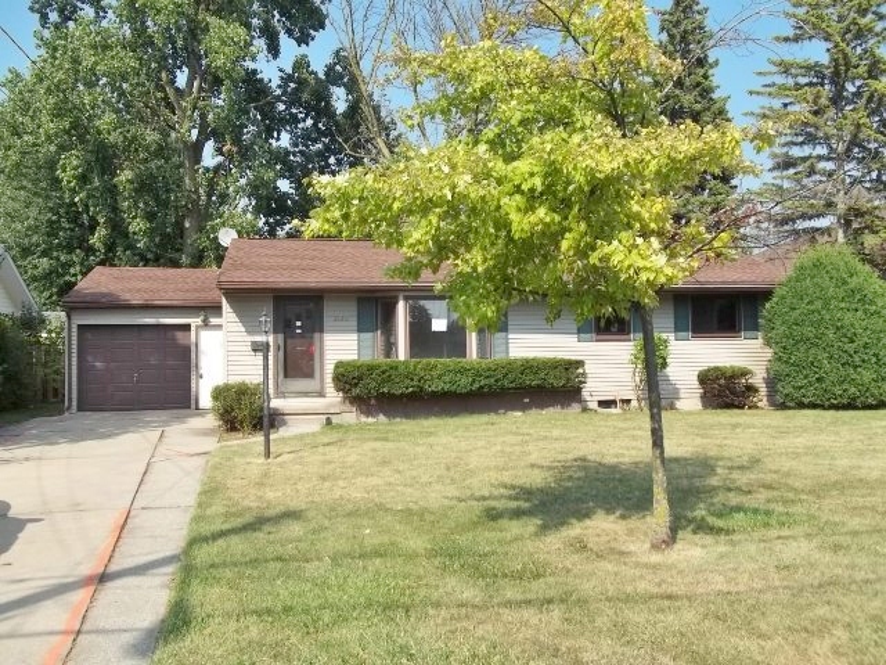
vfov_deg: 44.2
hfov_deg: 56.8
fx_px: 819
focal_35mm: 32
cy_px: 332
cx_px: 443
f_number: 8.8
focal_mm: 5.7
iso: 64
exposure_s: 1/100
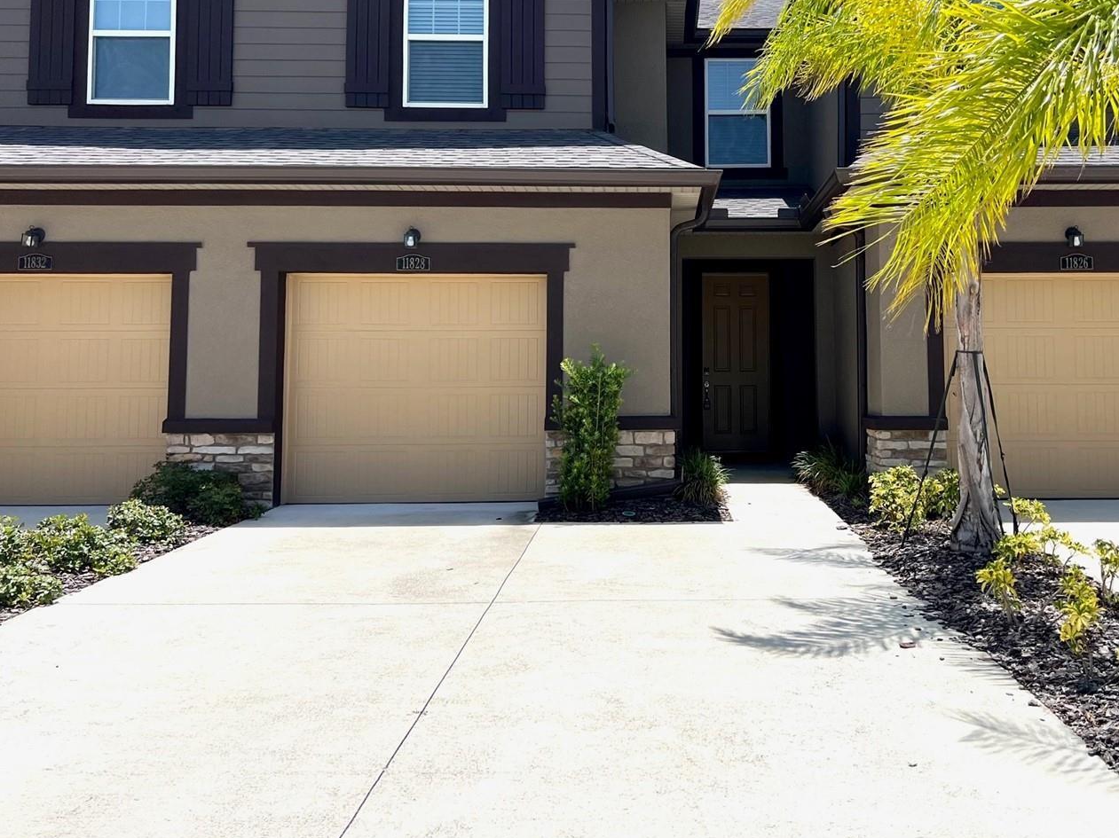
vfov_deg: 42.6
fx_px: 1066
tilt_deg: +5.4
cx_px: 681
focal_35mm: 33
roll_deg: +0.5
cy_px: 317
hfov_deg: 54.9
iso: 50
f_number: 1.5
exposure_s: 1/5076
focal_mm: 5.7
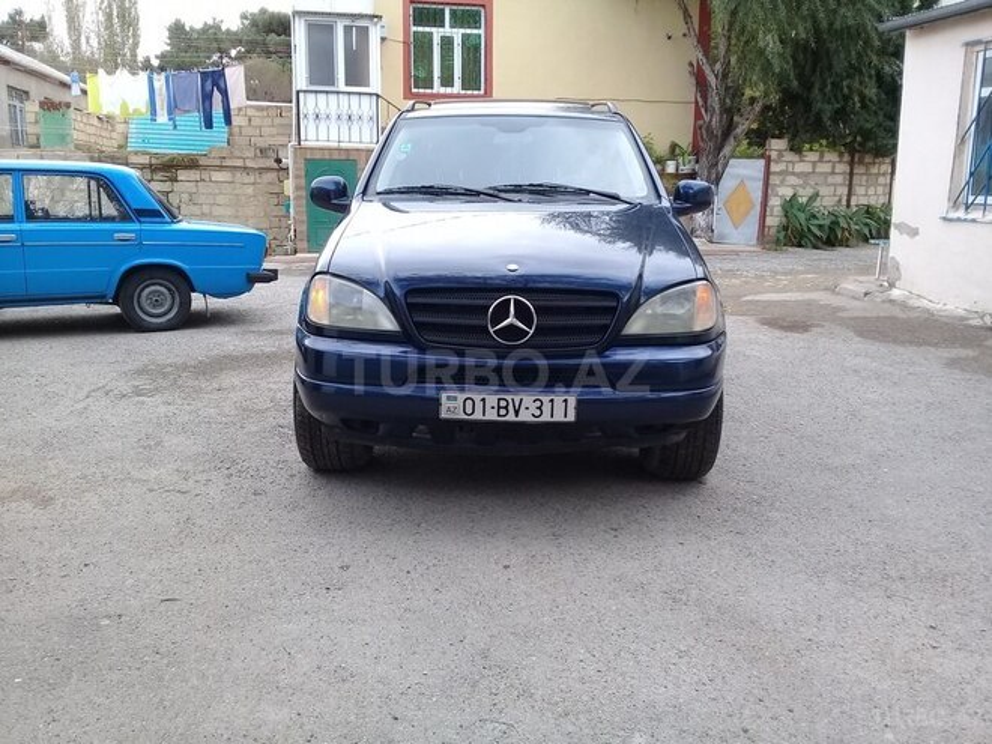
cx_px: 496
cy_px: 372
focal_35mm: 31
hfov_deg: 58.4
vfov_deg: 45.4
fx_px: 888
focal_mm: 3.3
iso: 50
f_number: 2.2
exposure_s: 1/123
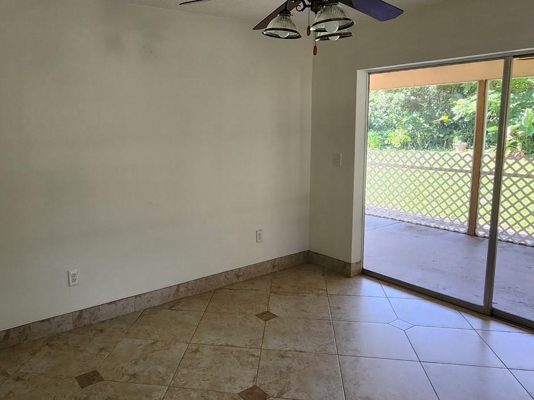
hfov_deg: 68.9
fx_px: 386
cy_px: 188
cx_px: 220
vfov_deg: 54.8
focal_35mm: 25
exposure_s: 1/60
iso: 100
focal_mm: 2.2
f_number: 2.2
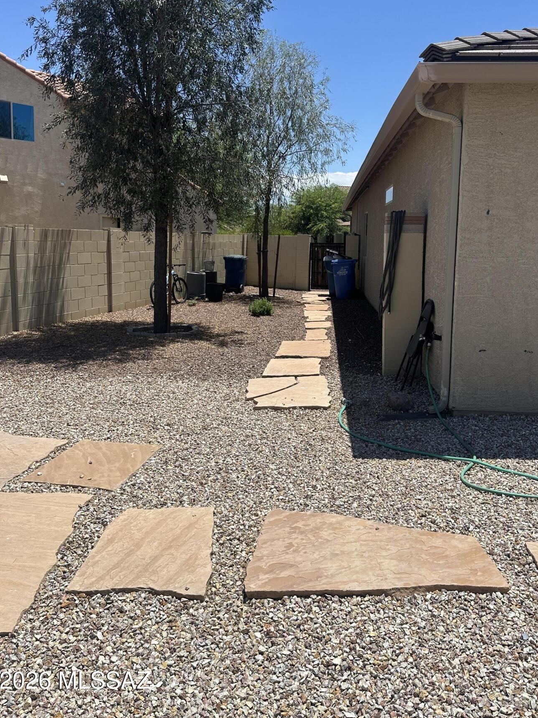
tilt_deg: -5.7
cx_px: 293
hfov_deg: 49.7
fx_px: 580
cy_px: 300
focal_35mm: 28
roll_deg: -1.9
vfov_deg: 63.1
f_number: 1.78
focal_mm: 6.86
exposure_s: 1/6211
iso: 80
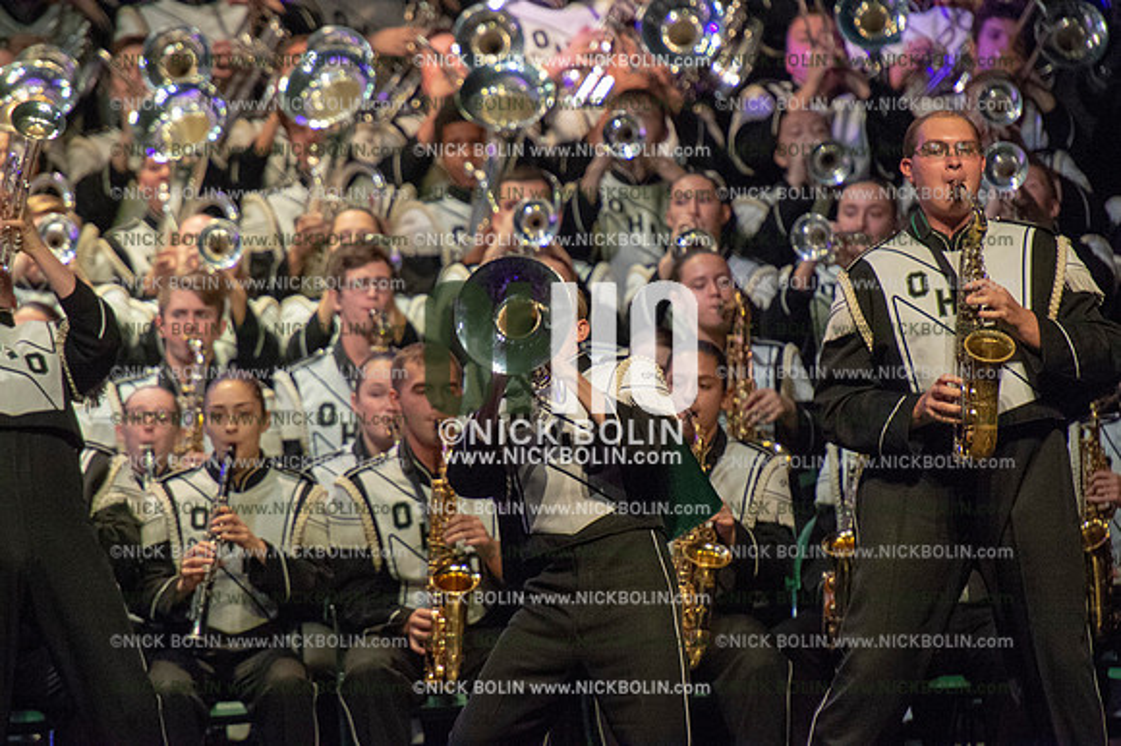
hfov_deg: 5.4
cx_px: 560
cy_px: 373
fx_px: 11826
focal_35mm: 380
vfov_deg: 3.6
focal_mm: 380
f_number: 5.6
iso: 8000
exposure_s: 1/400
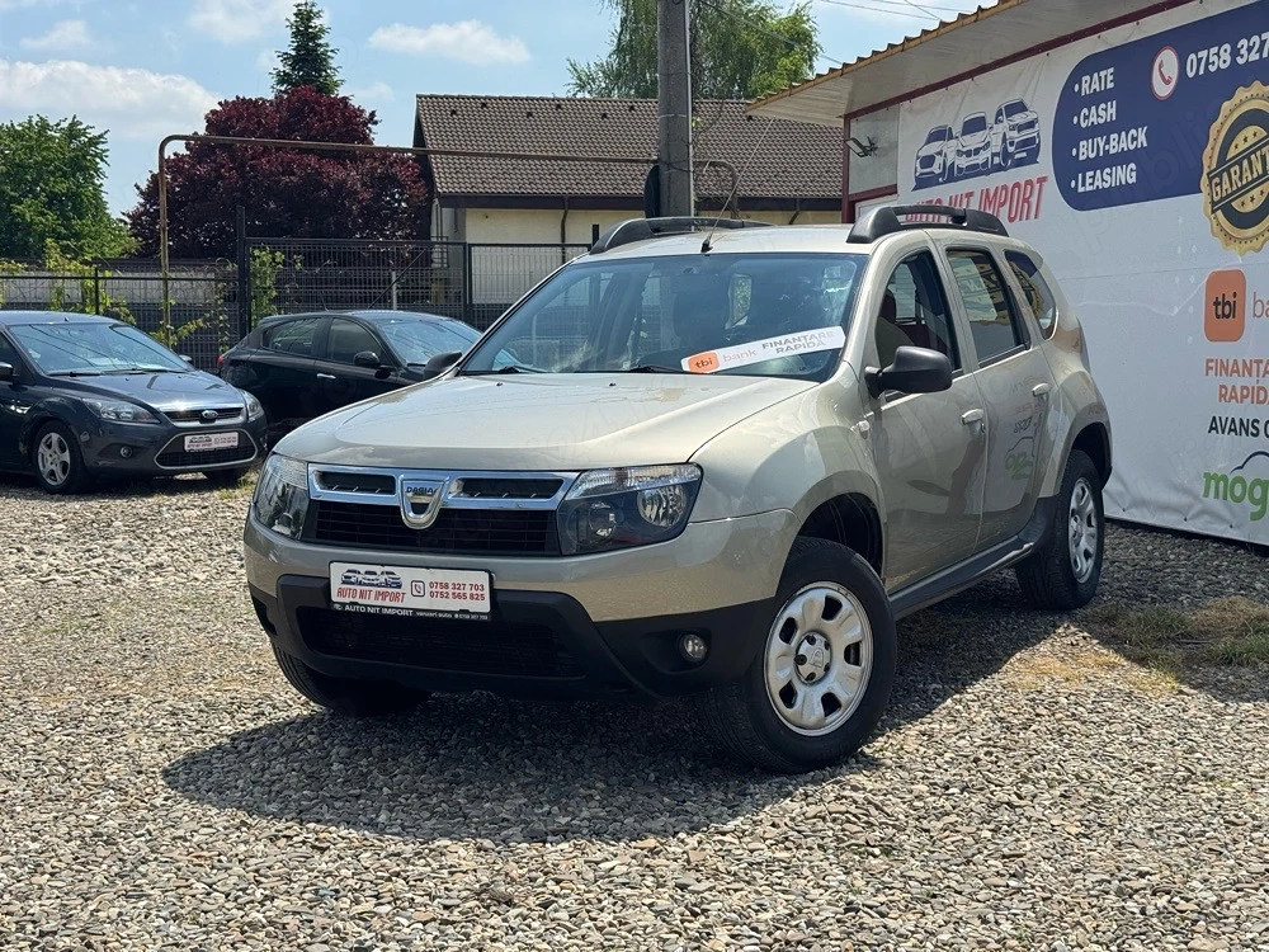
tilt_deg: -4.8
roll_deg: +0.5
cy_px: 476
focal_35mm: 48
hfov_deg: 39.7
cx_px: 634
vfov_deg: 30.3
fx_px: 1760
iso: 64
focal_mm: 6.76
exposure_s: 1/4975
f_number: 1.78
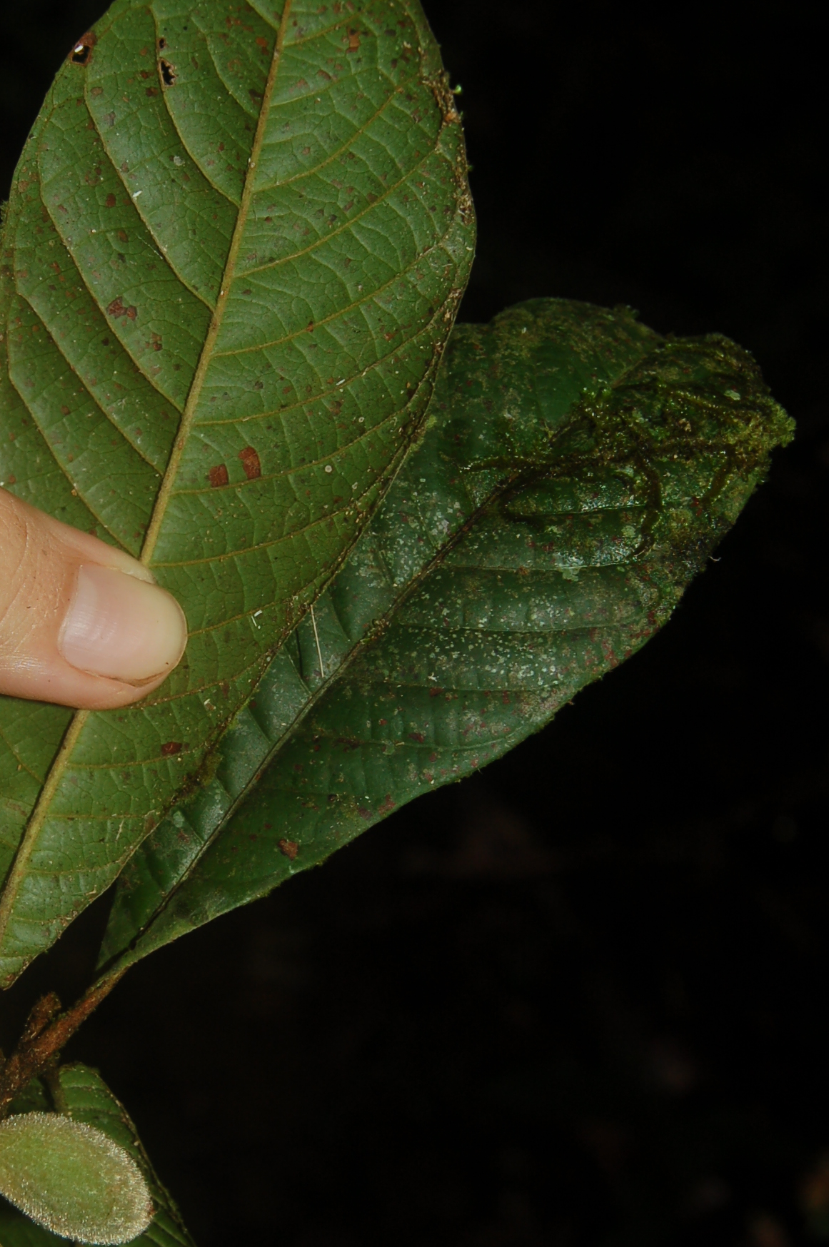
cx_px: 239
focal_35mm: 62
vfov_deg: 32.4
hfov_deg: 21.7
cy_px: 652
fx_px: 2146
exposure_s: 1/125
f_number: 5.6
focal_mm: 24
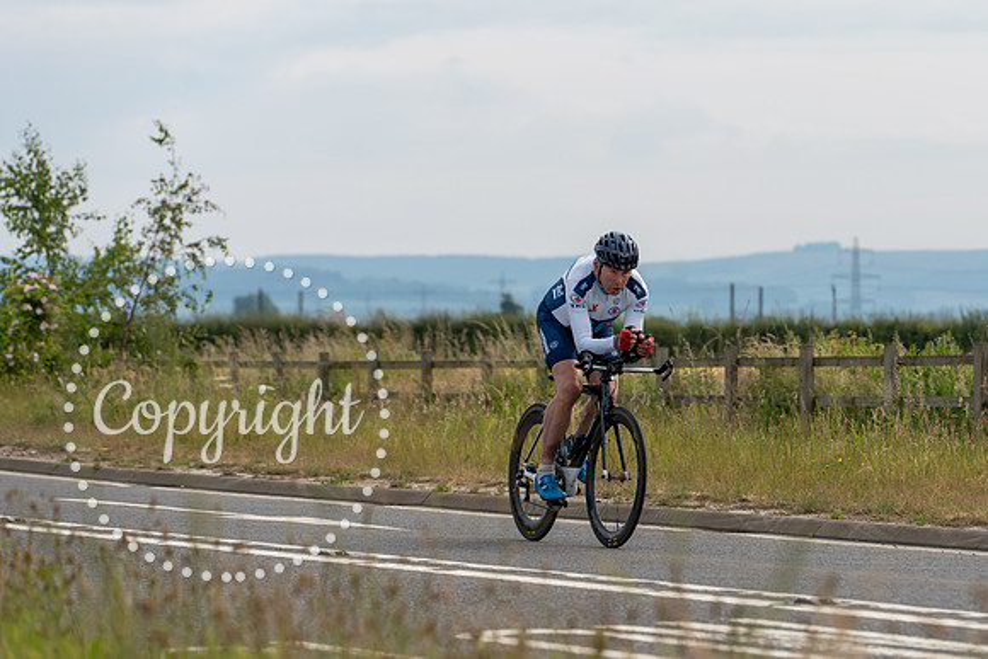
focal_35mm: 192
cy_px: 309
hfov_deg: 10.7
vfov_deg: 7.2
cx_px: 592
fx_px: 5265
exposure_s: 1/800
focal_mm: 160
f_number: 5
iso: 160
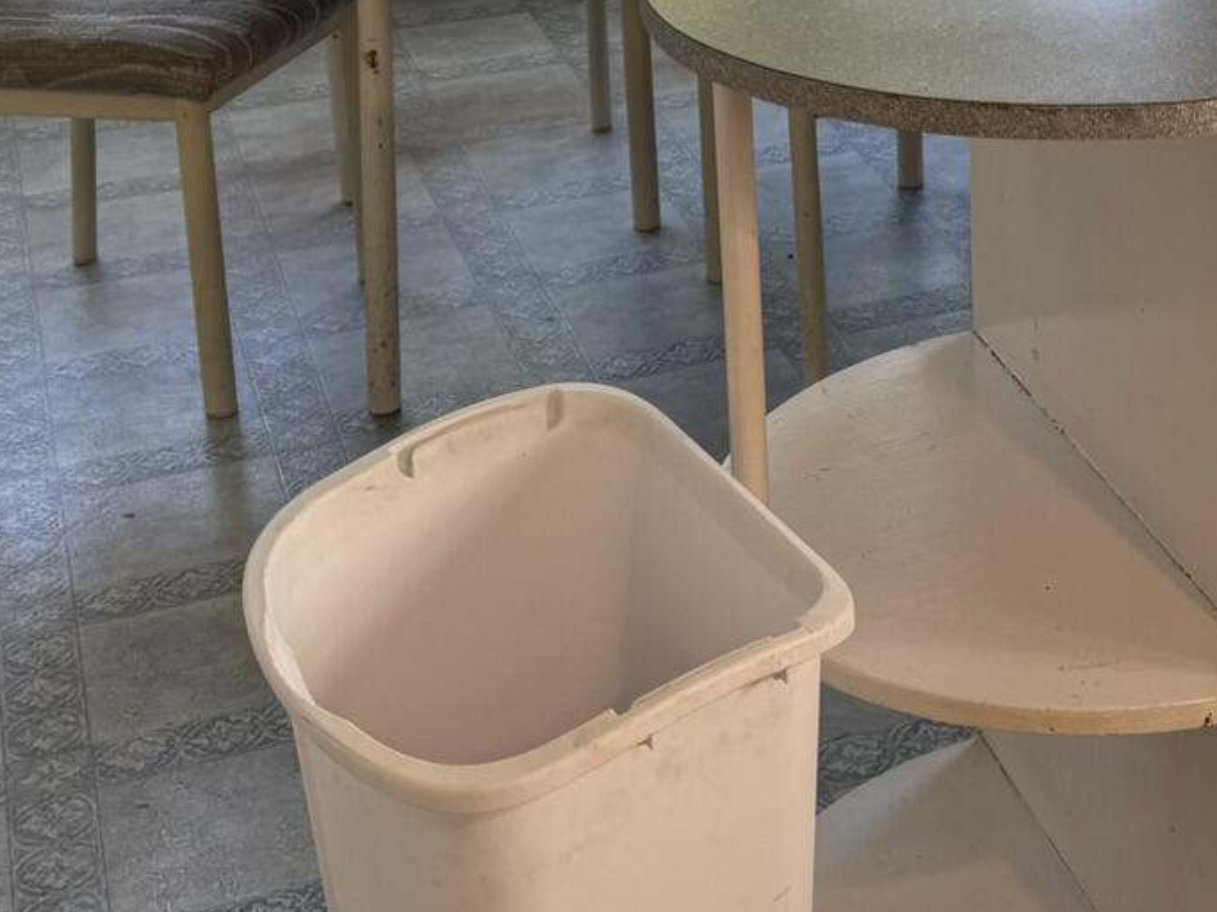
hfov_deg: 26.0
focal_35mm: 72
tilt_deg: -12.5
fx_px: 2531
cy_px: -176
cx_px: 1144
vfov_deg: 19.3
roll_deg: +0.5
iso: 64
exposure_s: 1/121
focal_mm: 6.76
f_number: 1.78
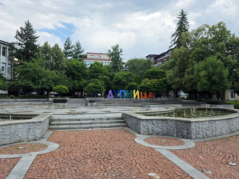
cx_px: 112
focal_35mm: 28
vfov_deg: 49.7
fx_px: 193
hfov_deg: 63.4
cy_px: 87
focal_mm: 6.25
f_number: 1.7
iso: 80
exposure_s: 1/3436
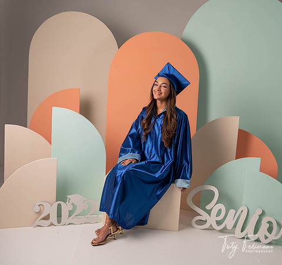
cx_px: 145
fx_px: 334
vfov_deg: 43.2
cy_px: 133
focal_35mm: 37
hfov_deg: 45.7
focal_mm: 29
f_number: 5
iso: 125
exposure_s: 1/125
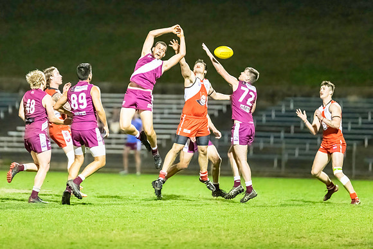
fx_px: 3922
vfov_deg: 3.6
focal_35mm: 378
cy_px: 96
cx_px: 151
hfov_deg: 5.4
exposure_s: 1/1000
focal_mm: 300
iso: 16000
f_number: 2.8
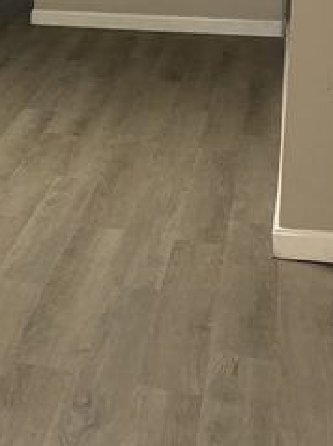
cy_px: 13
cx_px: -122
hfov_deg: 16.4
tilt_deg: -9.9
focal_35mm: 84
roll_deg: +1.1
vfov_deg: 22.5
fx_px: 1079
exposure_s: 1/60
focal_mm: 5.96
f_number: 1.6
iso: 125
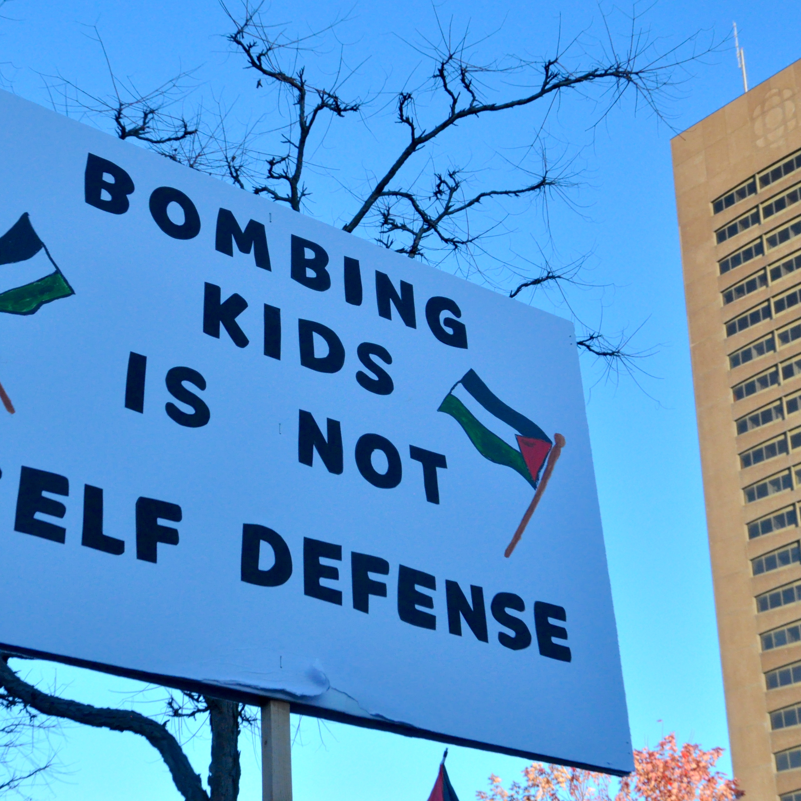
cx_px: 385
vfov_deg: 25.5
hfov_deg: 25.5
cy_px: 399
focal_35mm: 68
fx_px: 1771
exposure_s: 1/400
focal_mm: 35
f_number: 14
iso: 1000
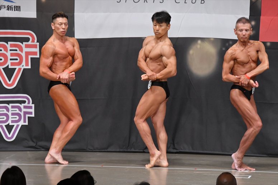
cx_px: 139
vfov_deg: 6.1
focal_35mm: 225
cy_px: 92
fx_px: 1737
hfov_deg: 9.2
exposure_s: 1/400
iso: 5000
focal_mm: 150
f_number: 5.6
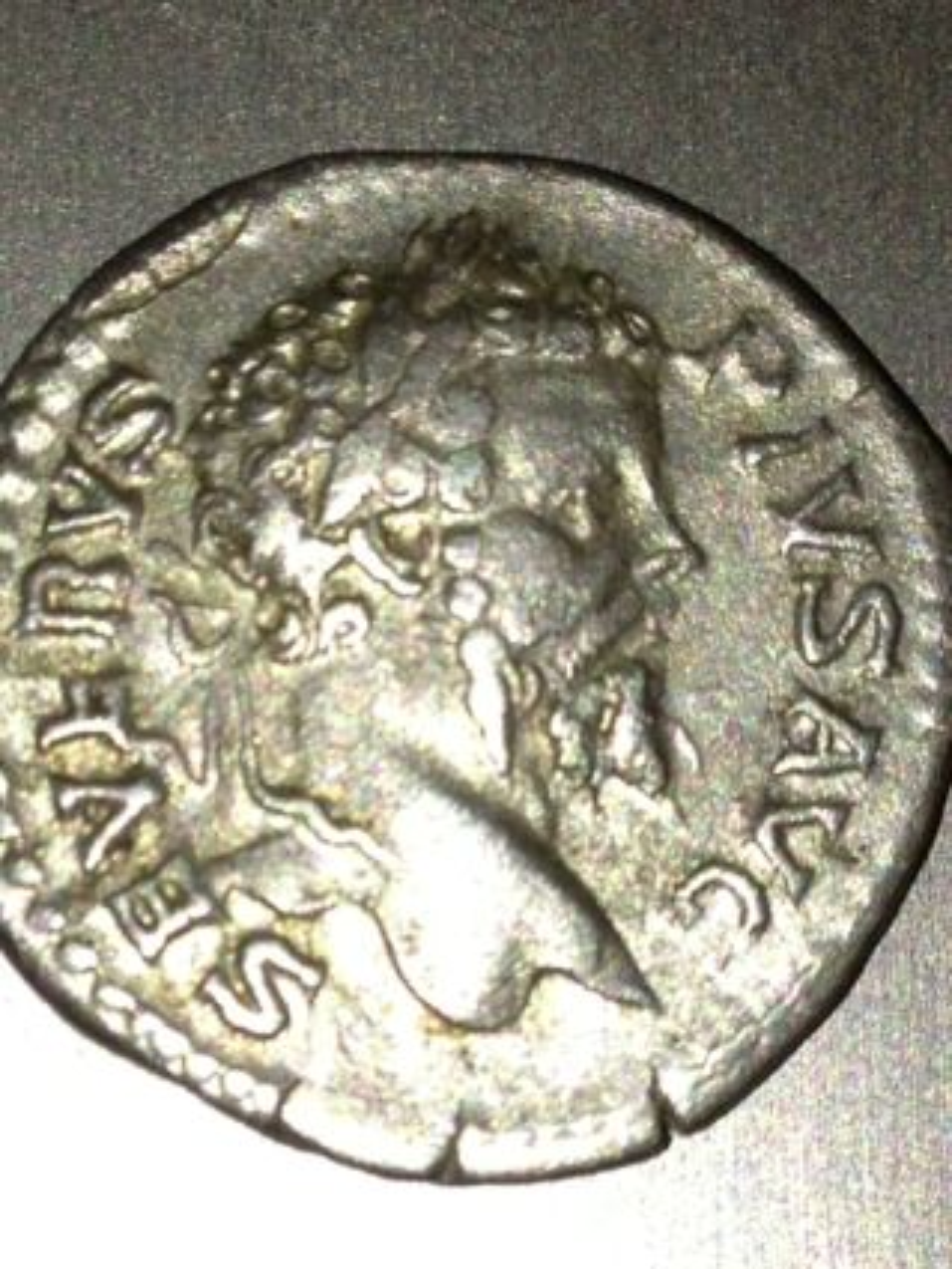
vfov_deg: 52.6
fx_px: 1283
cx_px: 476
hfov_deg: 40.7
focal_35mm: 35
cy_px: 634
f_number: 2.4
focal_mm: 4.28
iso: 50
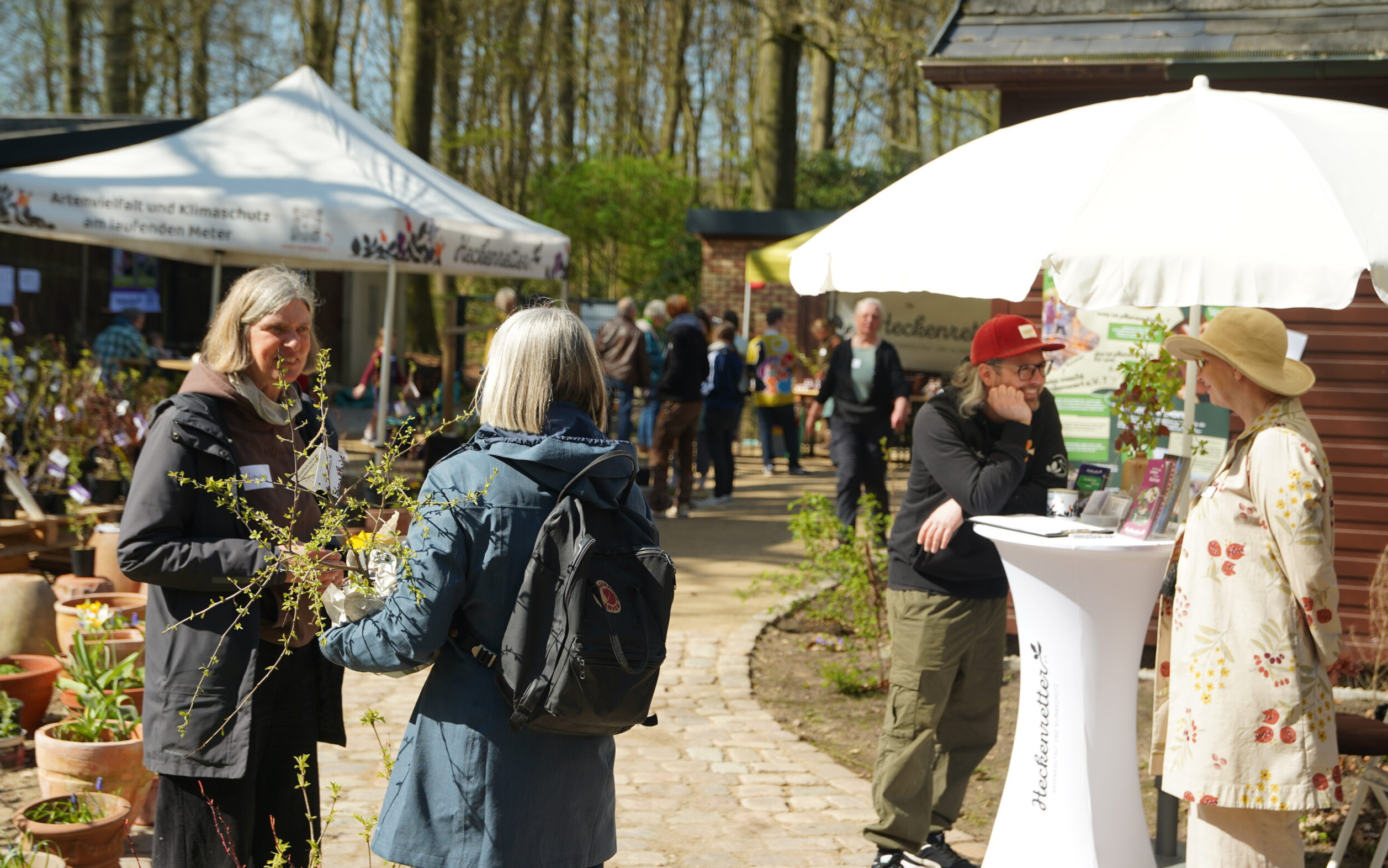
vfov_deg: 23.5
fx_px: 2080
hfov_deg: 36.9
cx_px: 686
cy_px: 458
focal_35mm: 55
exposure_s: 1/80
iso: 100
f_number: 4.5
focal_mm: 53
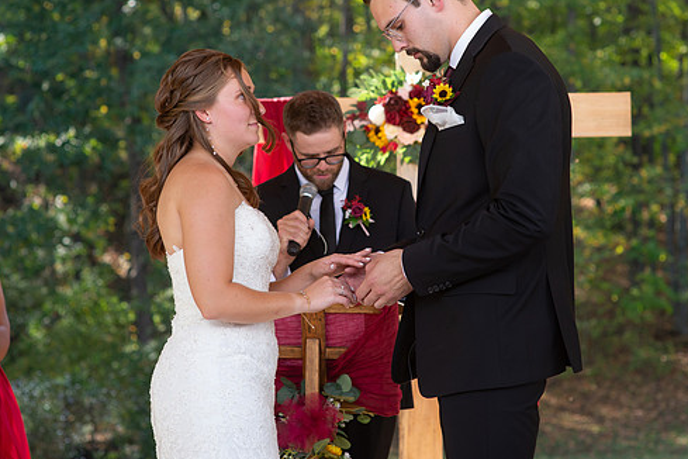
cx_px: 350
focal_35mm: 123
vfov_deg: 11.1
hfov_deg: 16.7
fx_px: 2350
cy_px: 172
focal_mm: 85
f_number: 5
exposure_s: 1/320
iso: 400
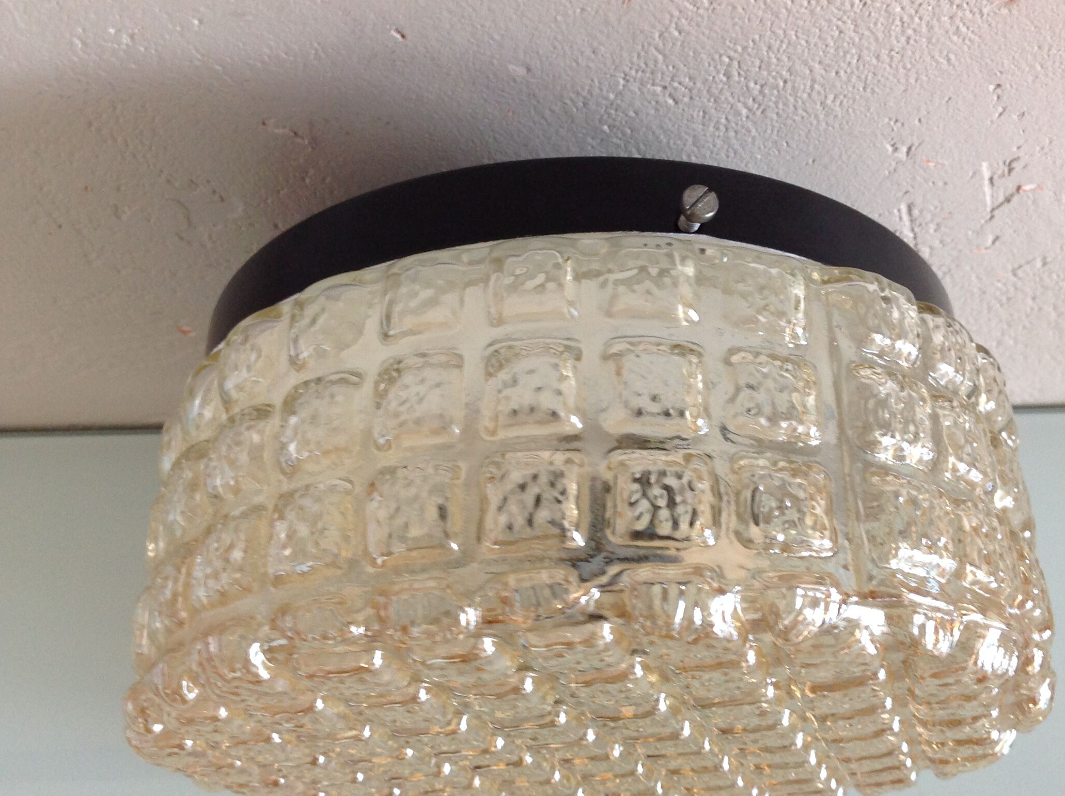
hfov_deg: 42.9
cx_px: 604
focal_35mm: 44
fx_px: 1352
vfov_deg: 32.8
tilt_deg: -65.8
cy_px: 440
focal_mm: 4.28
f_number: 2.4
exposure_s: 1/15
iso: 80
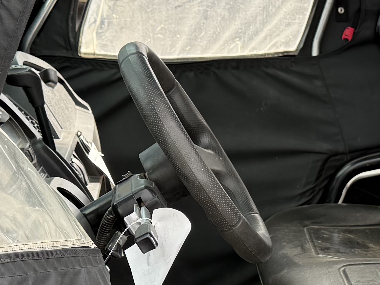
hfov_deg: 18.9
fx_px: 1120
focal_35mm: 102
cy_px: 275
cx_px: 353
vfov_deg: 14.3
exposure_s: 1/878
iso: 100
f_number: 1.78
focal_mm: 6.76
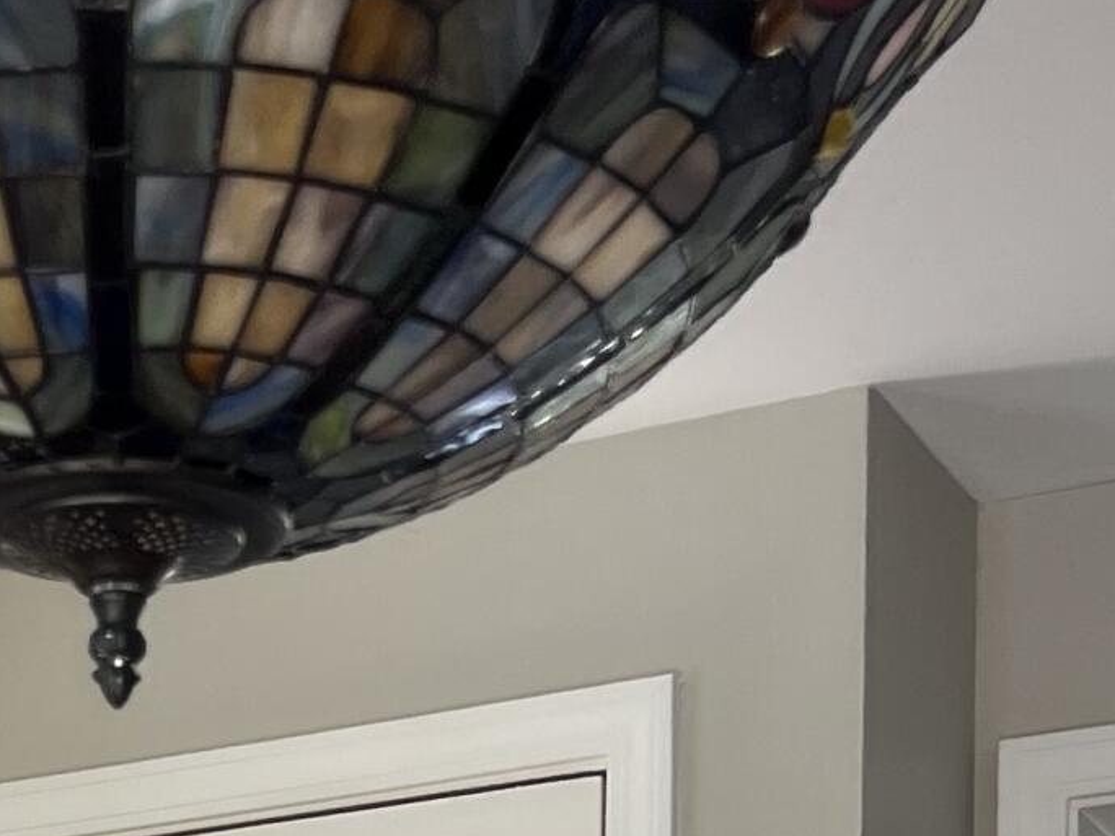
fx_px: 3672
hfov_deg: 16.9
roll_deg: -0.9
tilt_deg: +3.4
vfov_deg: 11.8
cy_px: 1618
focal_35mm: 114
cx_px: -10
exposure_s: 1/128
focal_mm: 5.7
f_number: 1.5
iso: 64
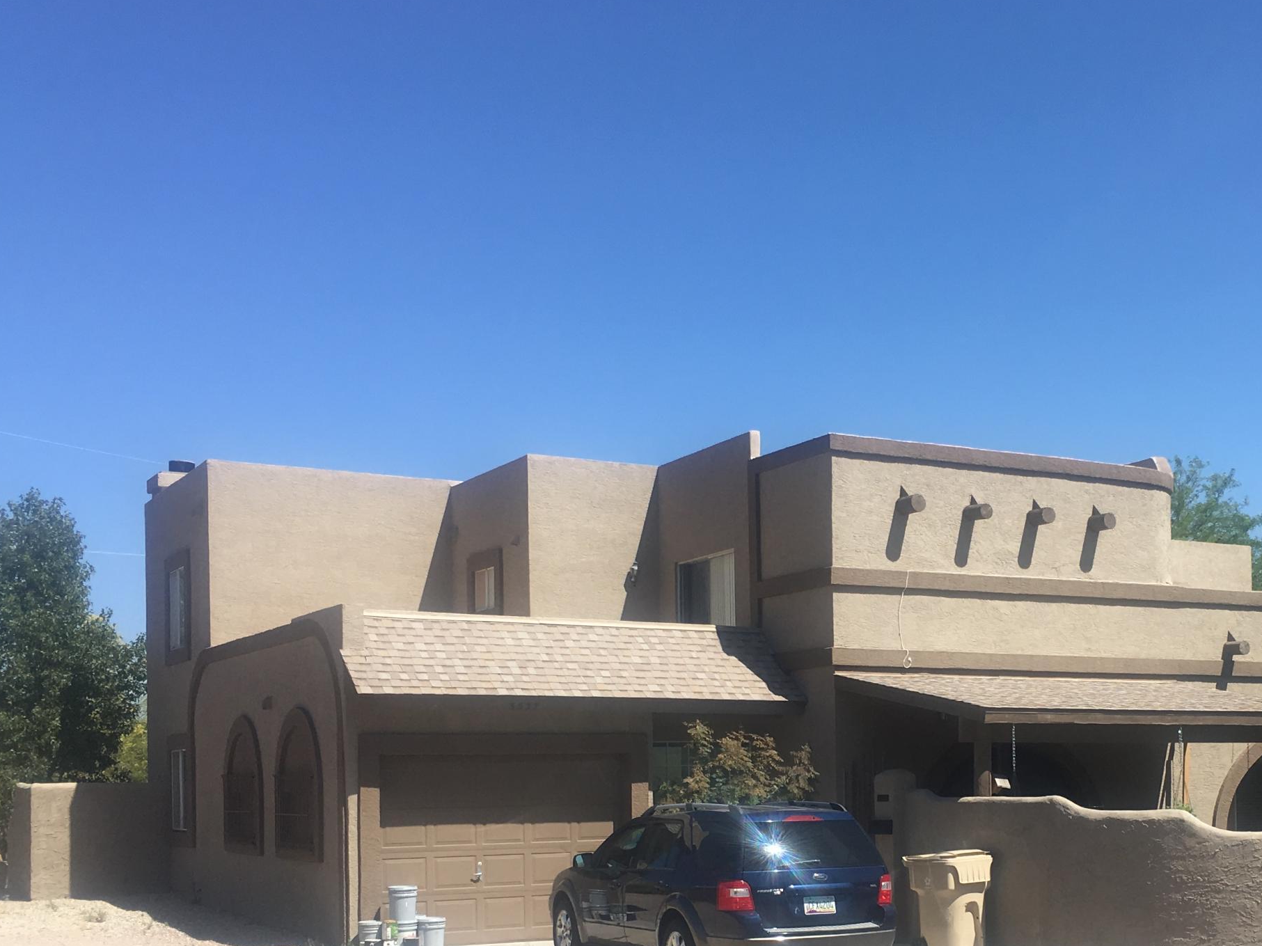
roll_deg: +1.2
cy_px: 730
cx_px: 890
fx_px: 1750
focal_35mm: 48
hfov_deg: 39.0
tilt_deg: +3.7
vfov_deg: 29.7
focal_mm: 4.15
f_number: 2.2
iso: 25
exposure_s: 1/1637
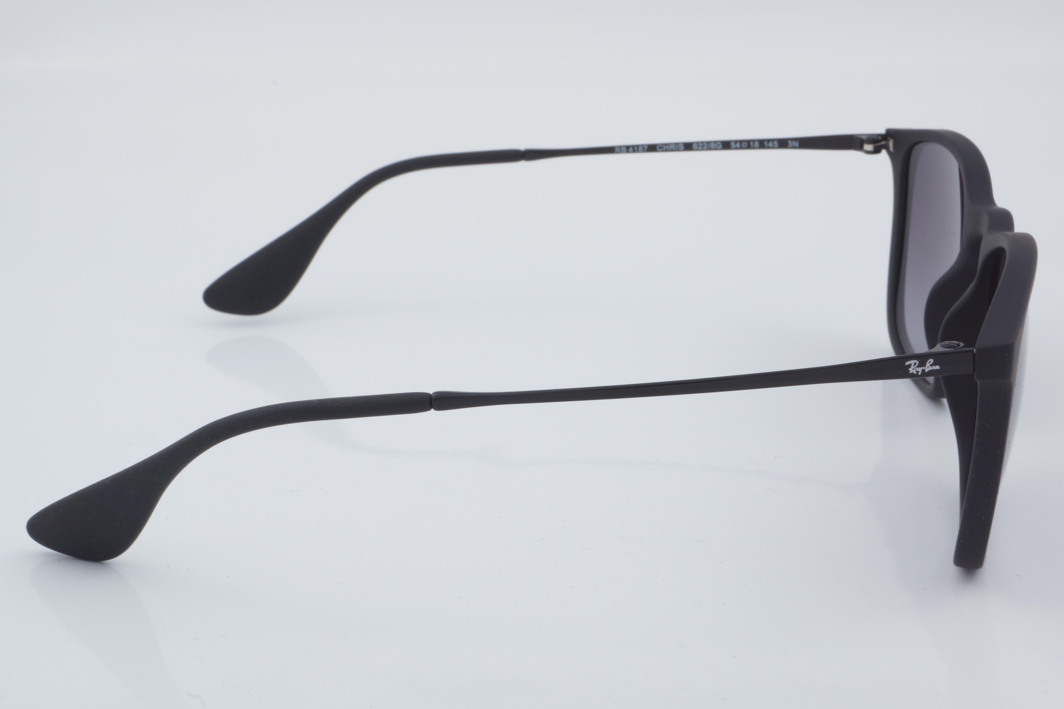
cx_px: 532
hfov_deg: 29.9
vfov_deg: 20.2
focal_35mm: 68
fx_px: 1995
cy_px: 354
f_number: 32
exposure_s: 1/4
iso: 100
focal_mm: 45
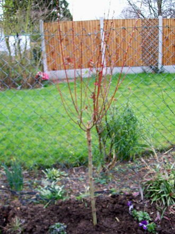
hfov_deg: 39.7
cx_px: 88
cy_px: 117
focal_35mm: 36
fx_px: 243
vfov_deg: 51.4
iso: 80
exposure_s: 1/95.6
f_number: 2.7
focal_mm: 6
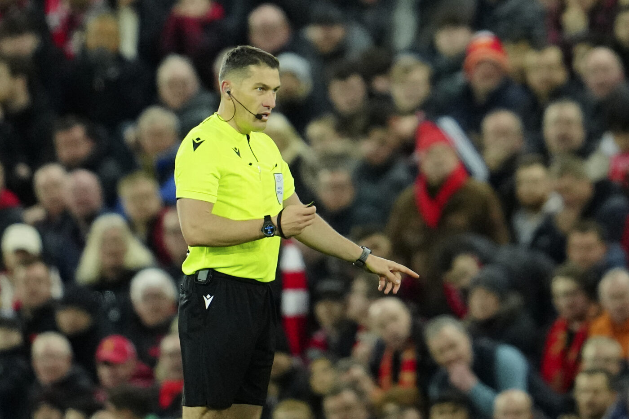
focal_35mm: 400
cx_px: 314
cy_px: 210
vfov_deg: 3.4
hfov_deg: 5.2
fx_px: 6988
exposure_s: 1/2000
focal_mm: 400
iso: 3200
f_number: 2.8
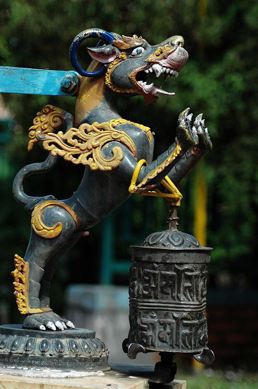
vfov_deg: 15.2
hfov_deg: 10.1
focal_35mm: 135
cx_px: 129
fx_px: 1455
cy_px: 194
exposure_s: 1/1250
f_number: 4.5
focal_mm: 90
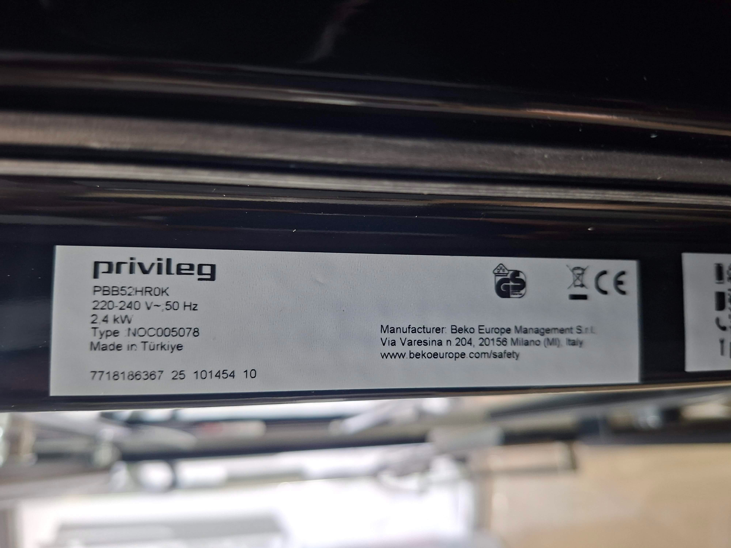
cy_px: 274
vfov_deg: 58.9
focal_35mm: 23
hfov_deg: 73.9
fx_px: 486
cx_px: 366
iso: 320
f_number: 1.8
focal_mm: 5.54
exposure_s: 1/50
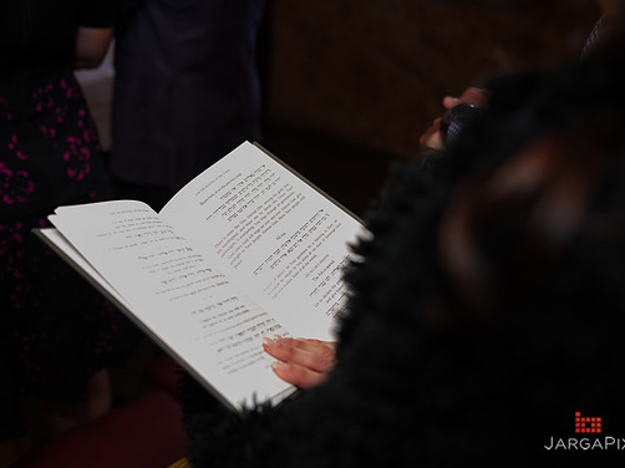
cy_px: 236
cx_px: 303
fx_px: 650
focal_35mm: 36
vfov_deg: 39.6
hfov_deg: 51.4
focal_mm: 32
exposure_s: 1/200
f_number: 3.2
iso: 1250
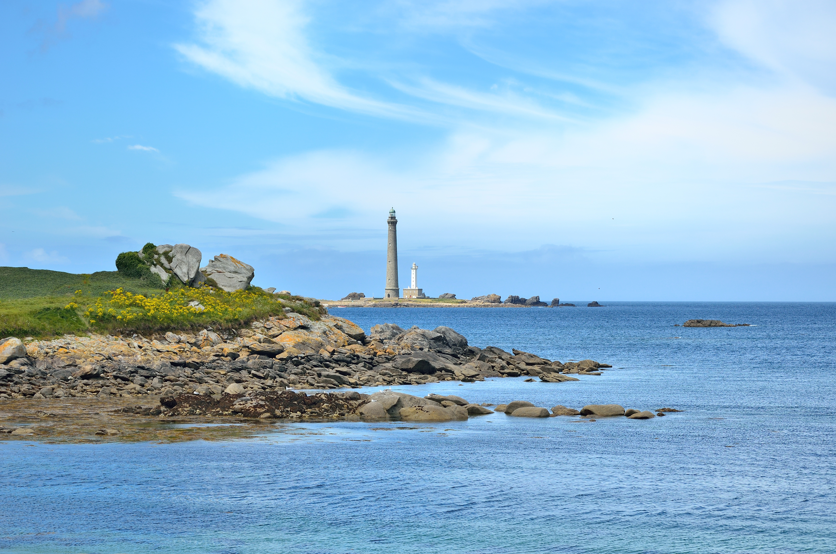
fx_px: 2016
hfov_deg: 23.4
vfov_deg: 15.6
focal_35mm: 87
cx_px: 418
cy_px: 277
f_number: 7.1
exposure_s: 1/400
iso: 100
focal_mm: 58
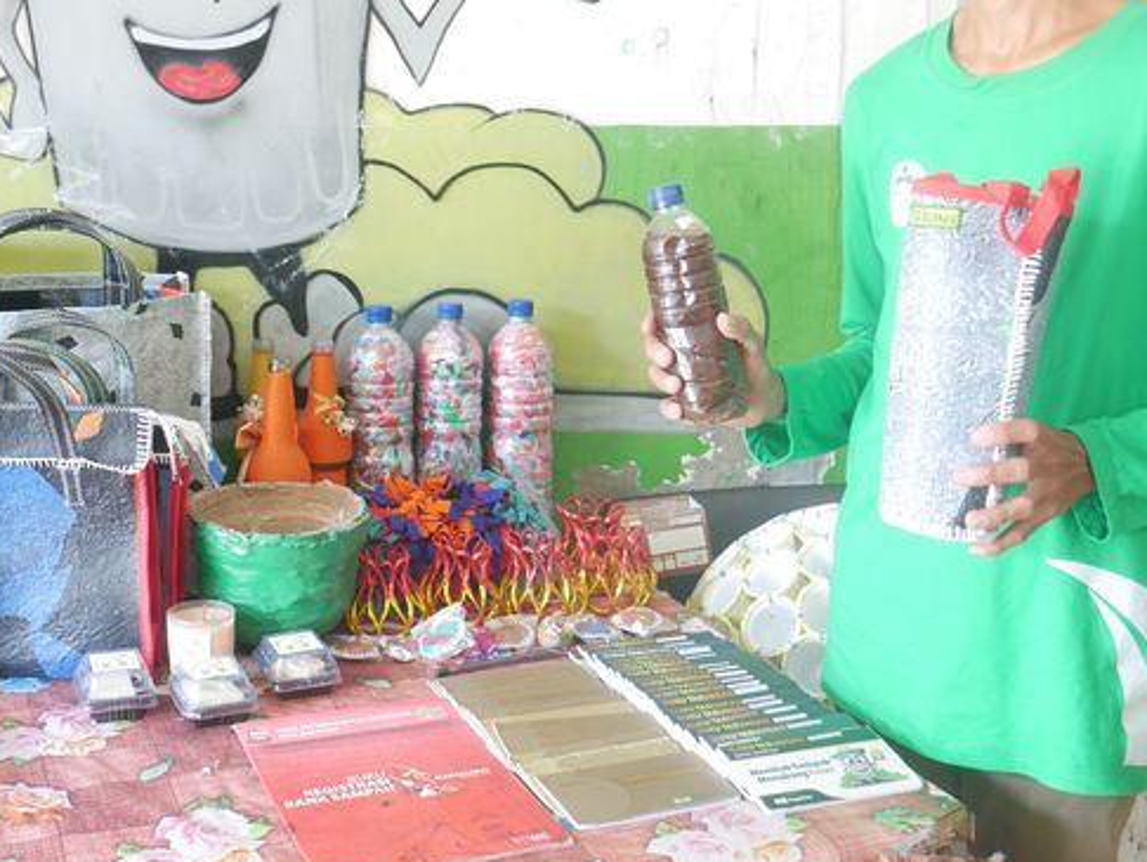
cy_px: 274
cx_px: 428
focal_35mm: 46
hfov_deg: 40.9
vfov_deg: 31.3
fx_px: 1525
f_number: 3.6
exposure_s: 1/10
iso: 400
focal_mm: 14
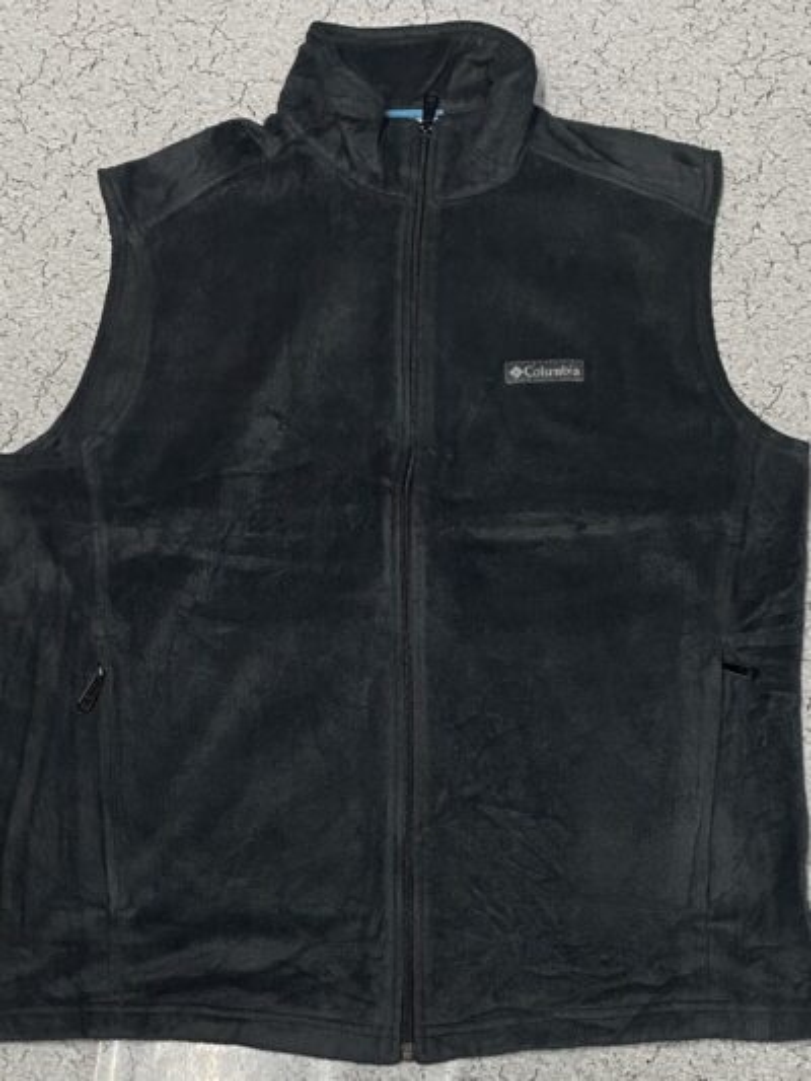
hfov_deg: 53.1
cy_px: 540
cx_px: 406
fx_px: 812
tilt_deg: -72.6
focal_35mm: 26
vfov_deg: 67.3
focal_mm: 4.2
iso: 200
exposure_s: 1/50
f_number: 1.6
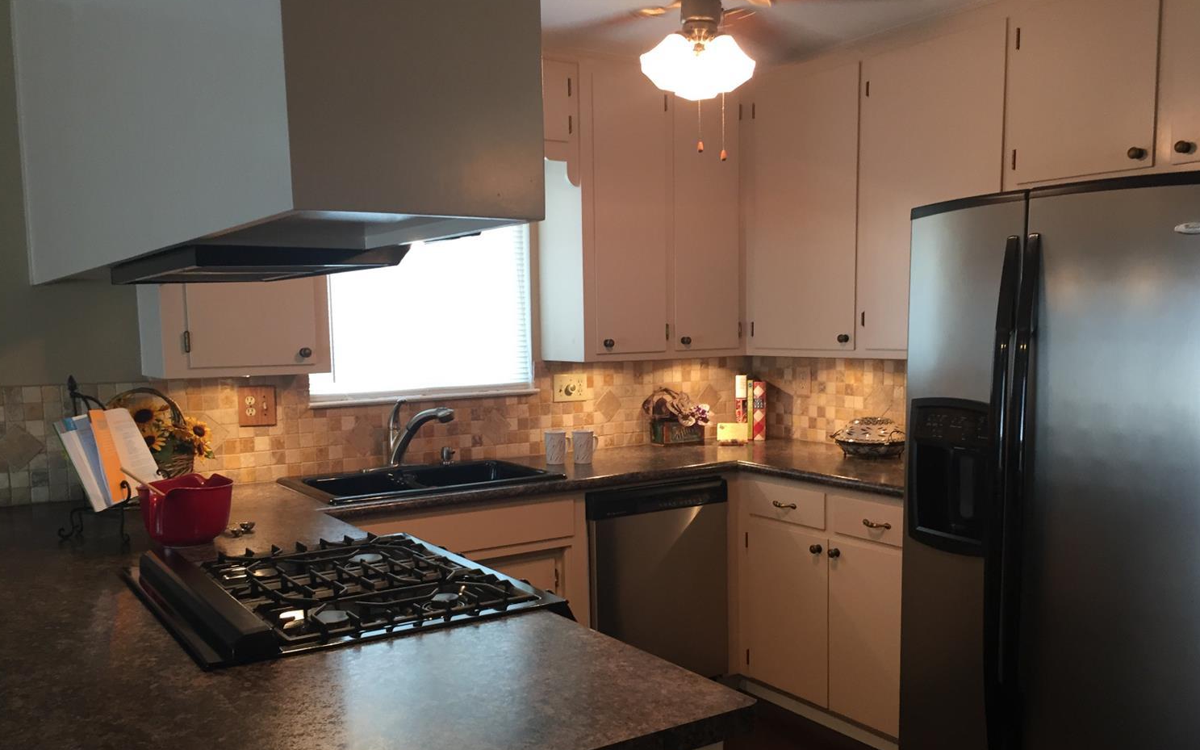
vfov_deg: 40.4
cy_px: 449
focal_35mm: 31
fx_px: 1014
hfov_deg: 61.2
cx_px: 599
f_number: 2.2
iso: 80
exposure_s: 1/30
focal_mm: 4.15
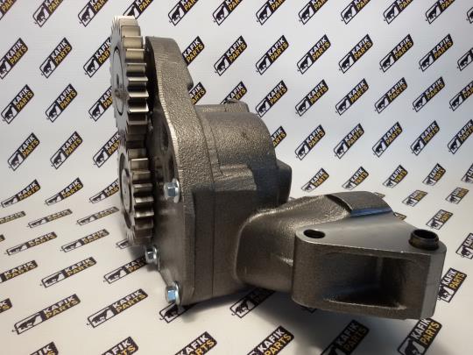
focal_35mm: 31
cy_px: 178
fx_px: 424
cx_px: 236
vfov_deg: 45.4
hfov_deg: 58.4
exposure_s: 1/33
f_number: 2.4
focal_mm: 2.93
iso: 64
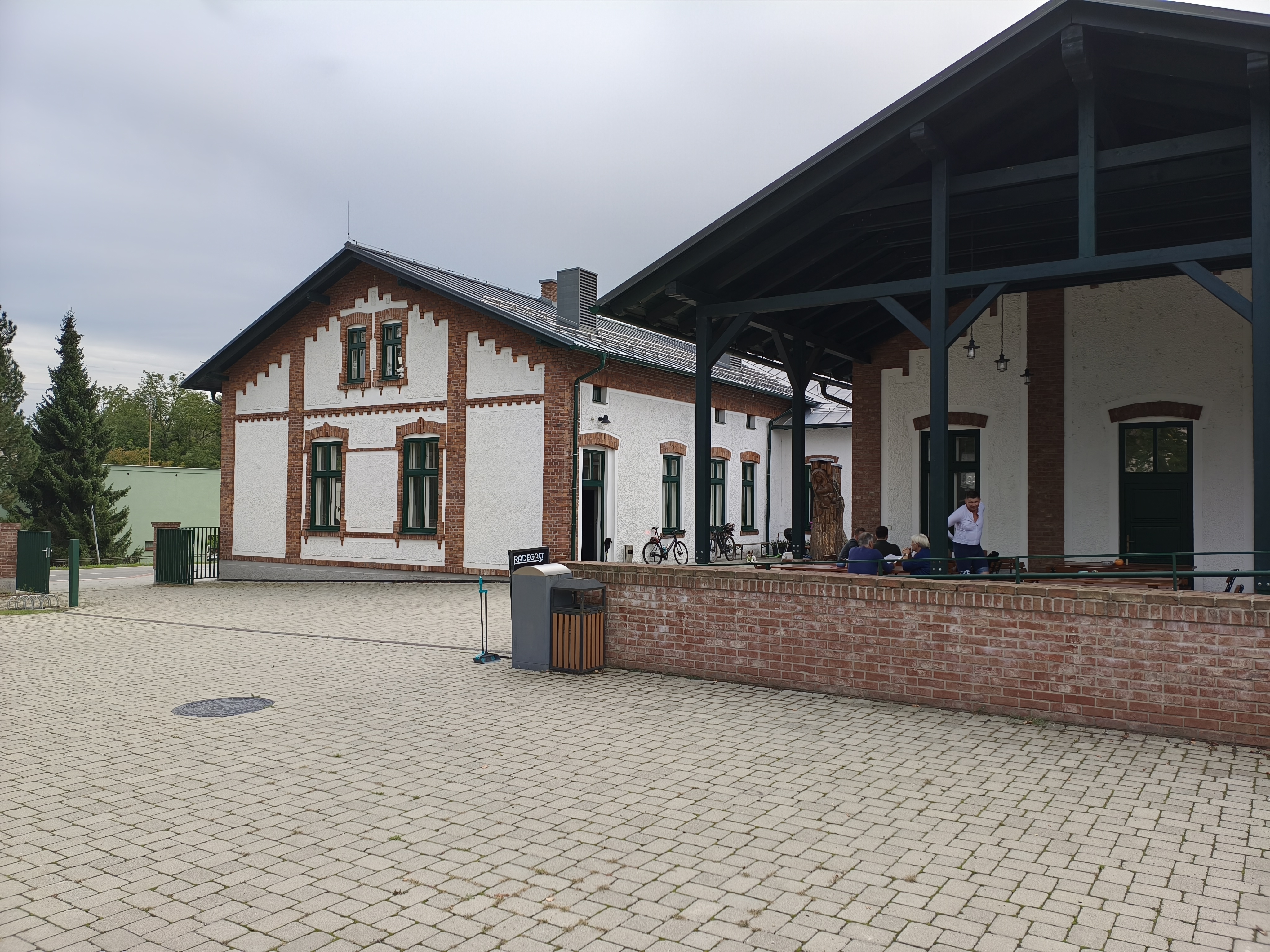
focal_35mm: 26
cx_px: 635
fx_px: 954
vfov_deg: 53.1
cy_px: 476
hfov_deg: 67.3
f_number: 1.5
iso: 80
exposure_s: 1/1059
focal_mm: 4.95
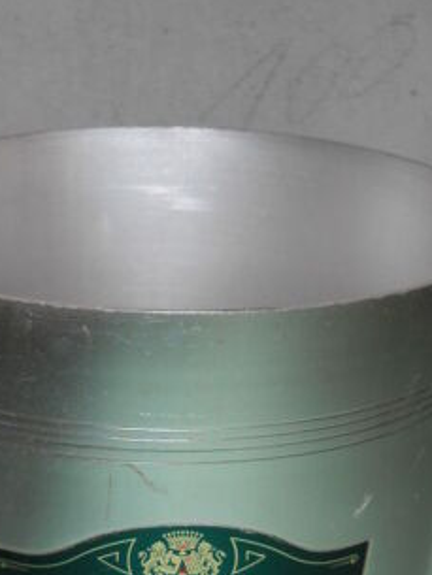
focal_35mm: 86
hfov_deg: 17.2
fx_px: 1430
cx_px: 183
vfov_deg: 22.4
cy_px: 473
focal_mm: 6.72
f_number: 3.1
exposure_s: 1/30
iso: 64
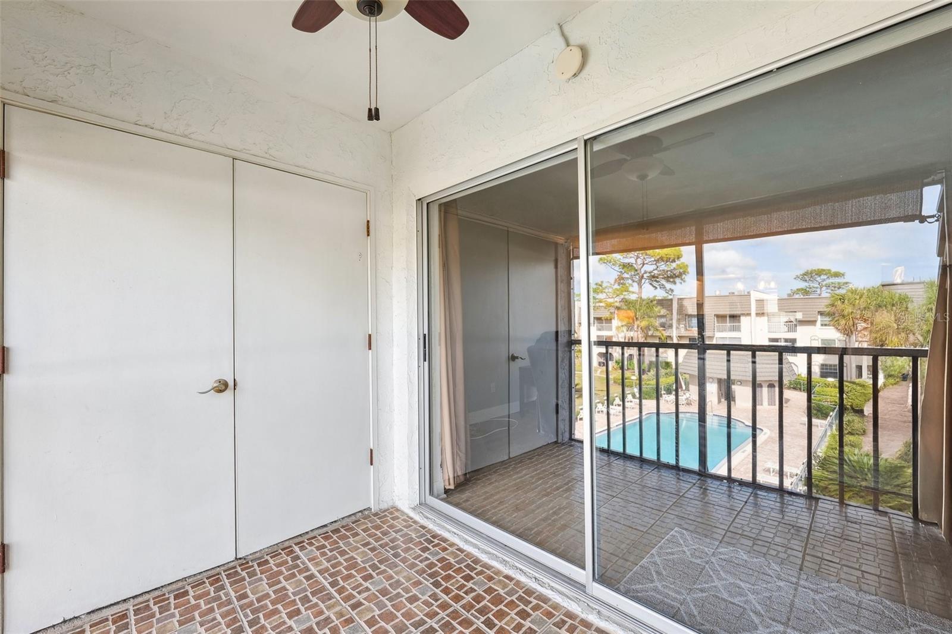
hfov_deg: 104.3
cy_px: 317
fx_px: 370
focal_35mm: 14
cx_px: 476
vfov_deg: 81.2
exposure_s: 1/30
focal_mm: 14
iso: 400
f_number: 8
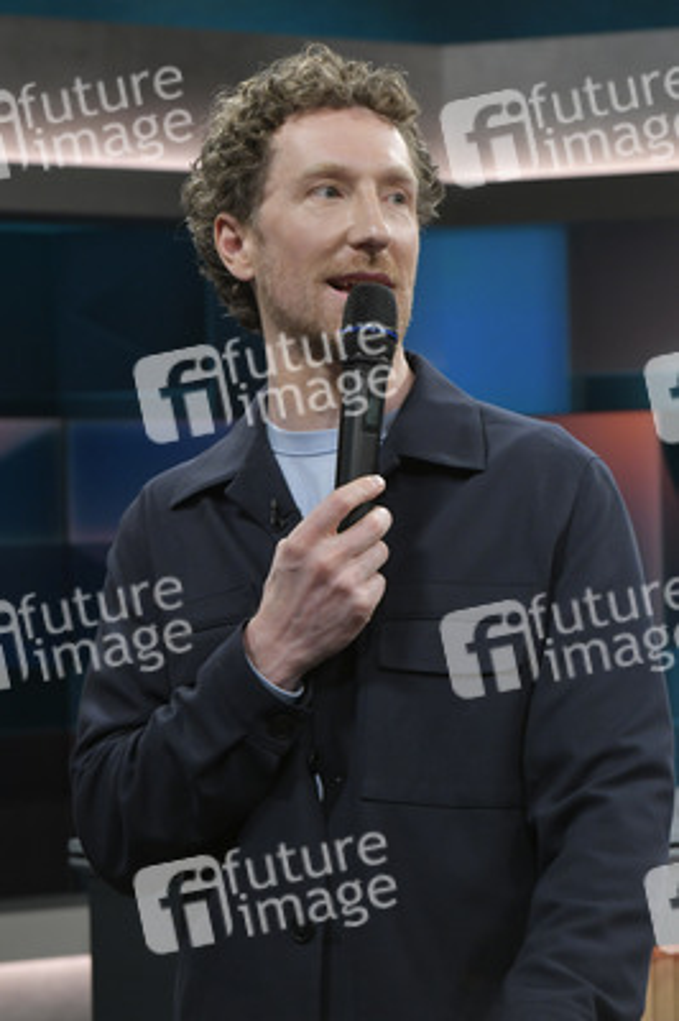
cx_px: 340
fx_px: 1984
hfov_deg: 19.4
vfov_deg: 28.9
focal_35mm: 70
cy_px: 510
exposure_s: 1/250
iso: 2500
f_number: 6.3
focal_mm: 70
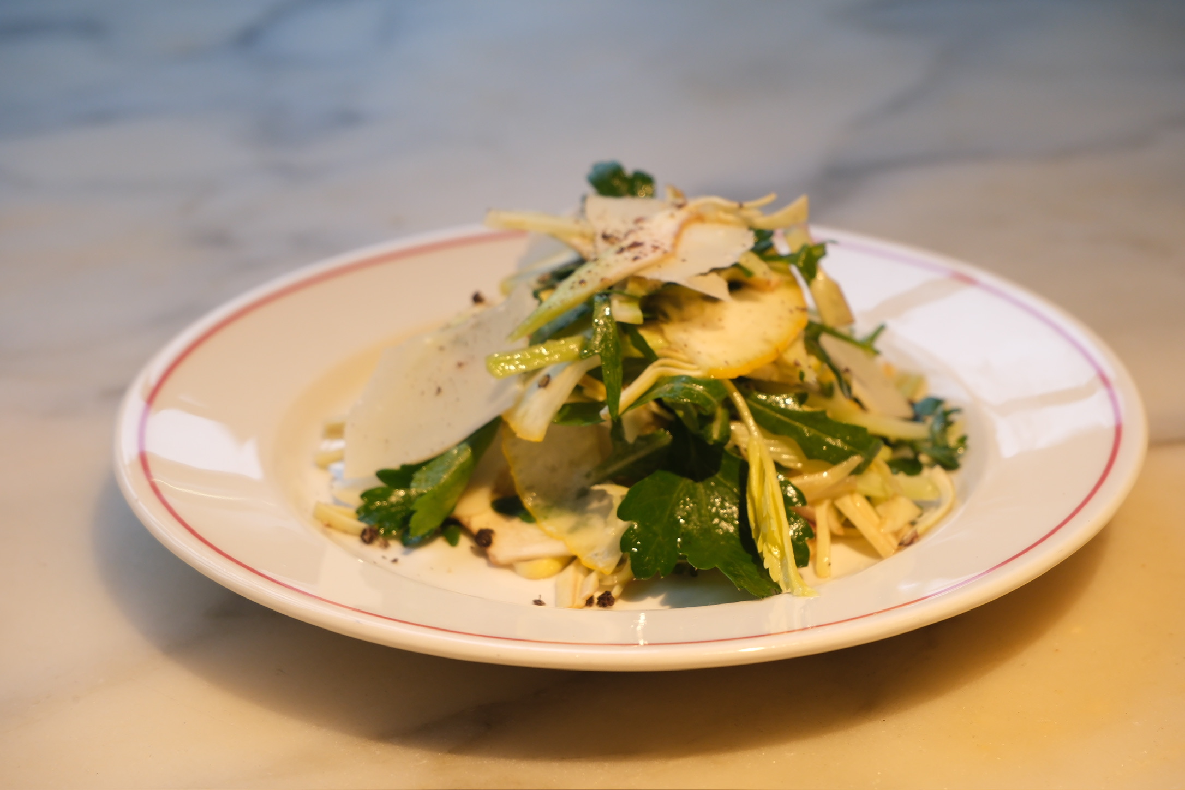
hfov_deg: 33.9
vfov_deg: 23.0
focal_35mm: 59
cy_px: 395
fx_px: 1942
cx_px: 592
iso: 800
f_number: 5.6
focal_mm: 39.6
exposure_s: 1/120
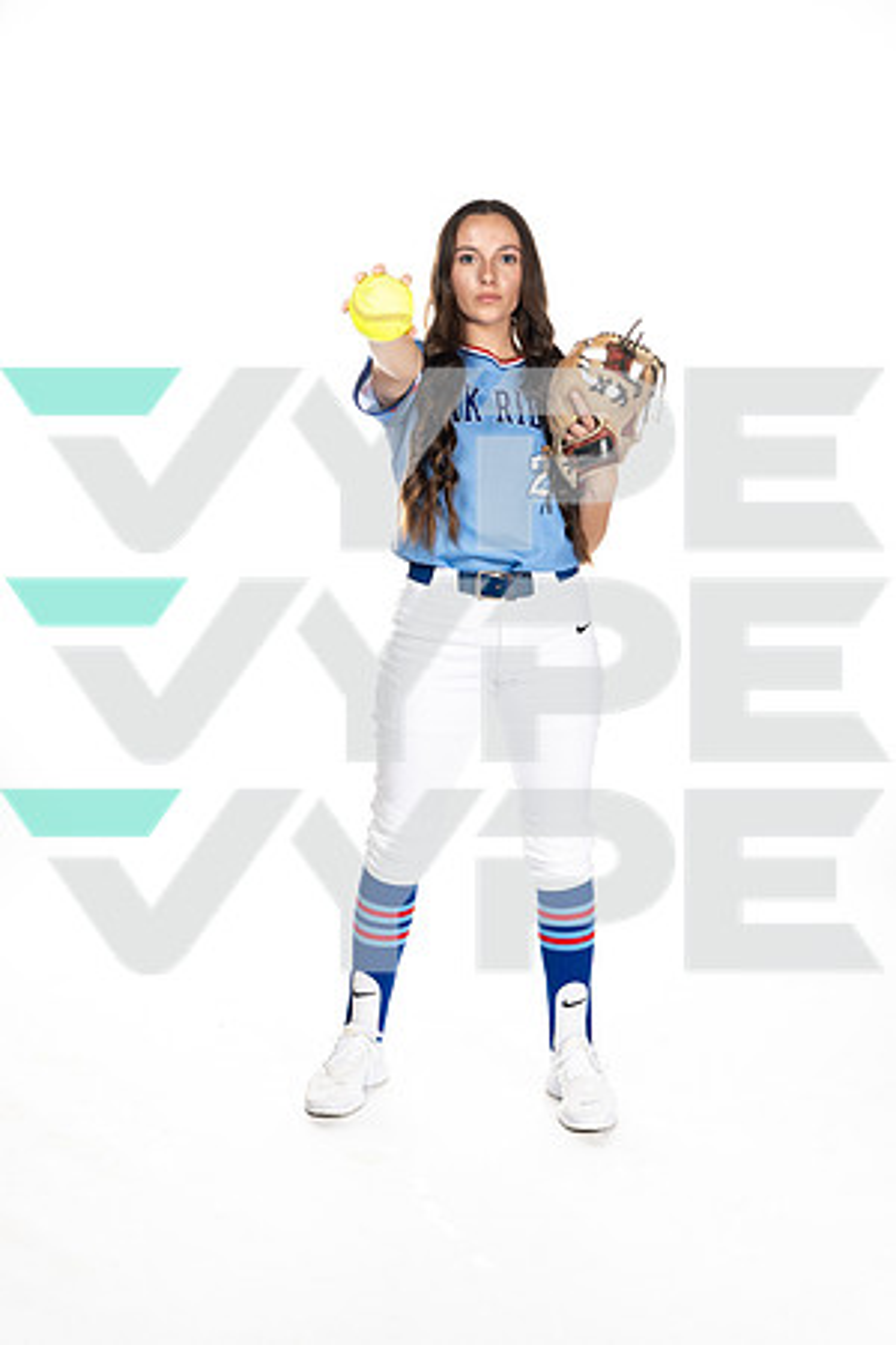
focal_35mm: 49
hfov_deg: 27.5
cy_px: 672
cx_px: 448
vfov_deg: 40.3
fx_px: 1829
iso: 400
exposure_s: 1/250
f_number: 6.3
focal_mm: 49
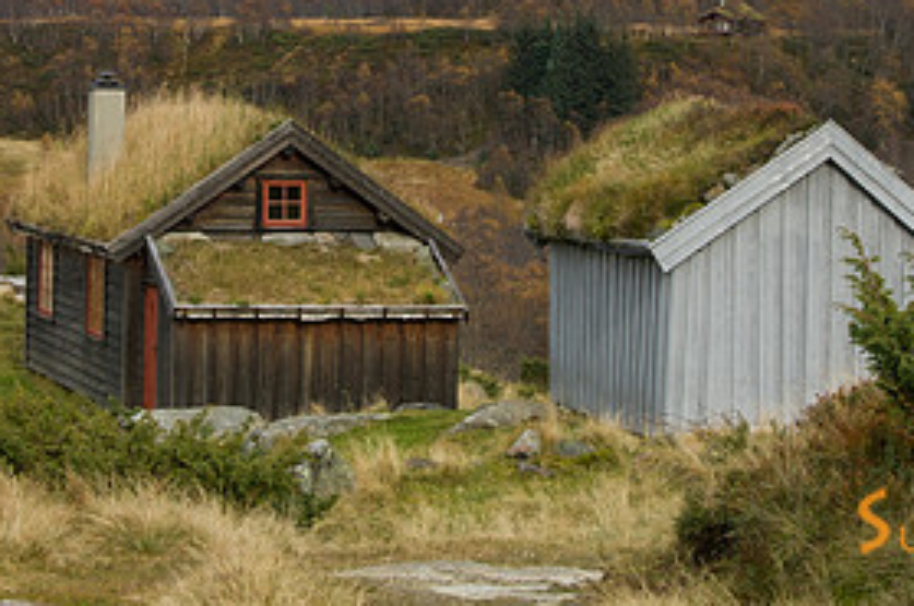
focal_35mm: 135
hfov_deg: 15.2
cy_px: -13
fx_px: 3422
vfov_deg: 10.0
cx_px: 397
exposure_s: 1/40
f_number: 13
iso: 100
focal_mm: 42
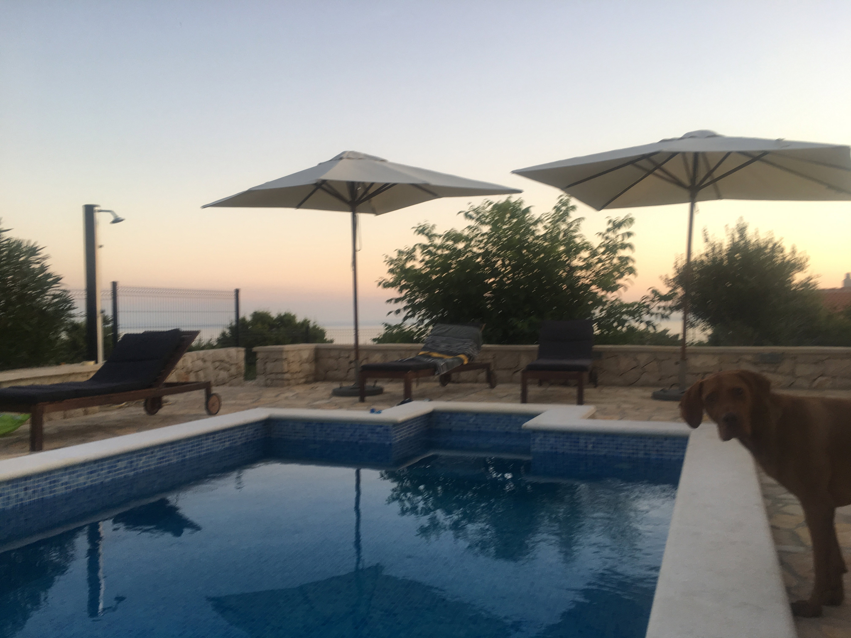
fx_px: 713
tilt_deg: +2.9
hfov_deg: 61.7
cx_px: 426
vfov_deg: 48.2
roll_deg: +0.9
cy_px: 319
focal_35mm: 29
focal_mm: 4.15
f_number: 2.2
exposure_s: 1/50
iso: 32
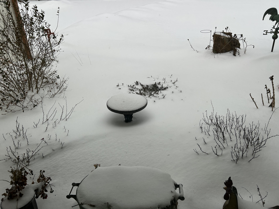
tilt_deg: -26.3
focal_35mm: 26
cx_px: 140
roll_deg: +2.6
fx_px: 210
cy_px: 104
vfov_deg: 53.1
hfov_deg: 67.3
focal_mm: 5.7
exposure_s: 1/974
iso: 50
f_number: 1.5
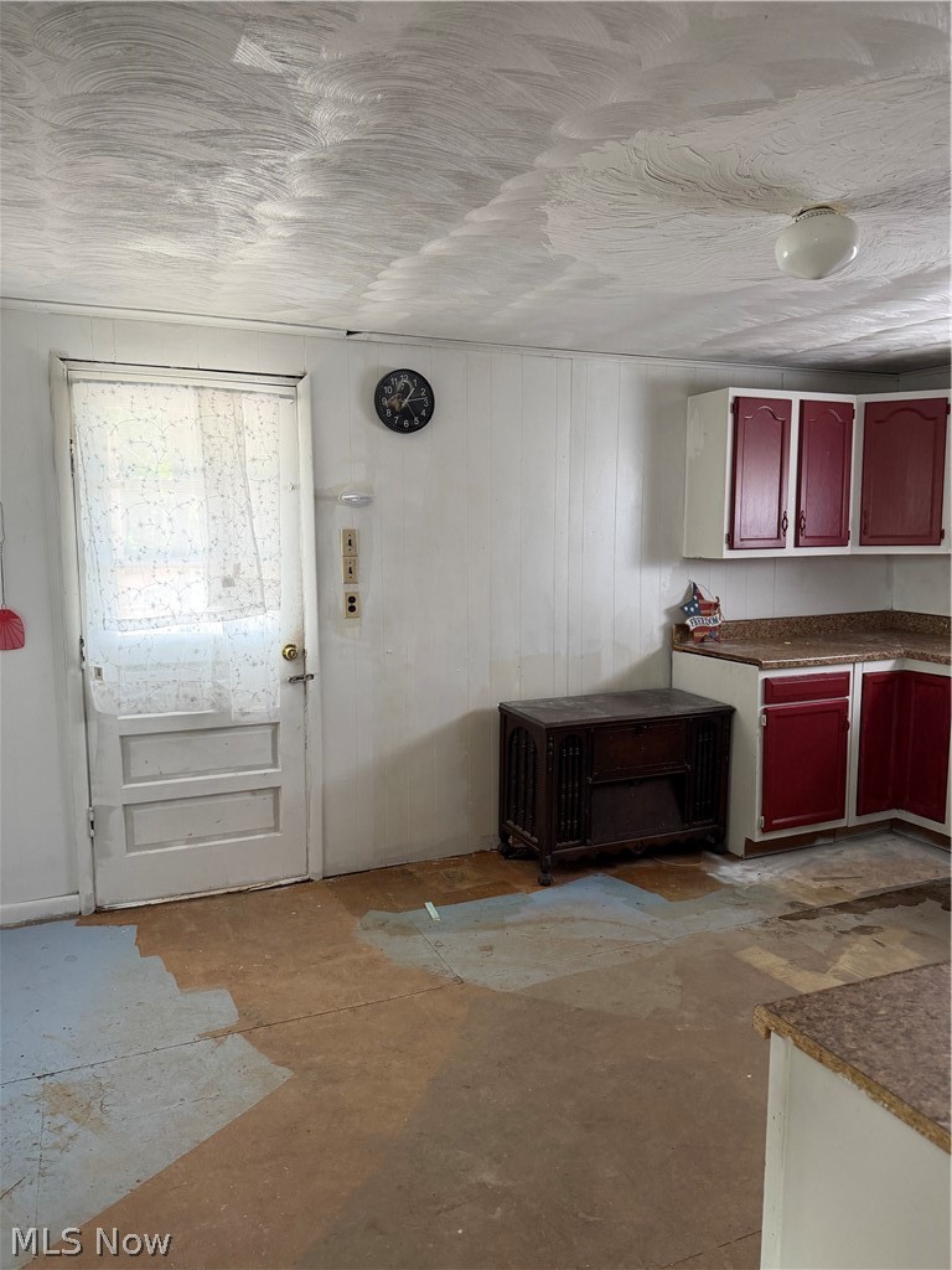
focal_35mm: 24
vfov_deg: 71.6
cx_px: 476
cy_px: 635
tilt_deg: -5.7
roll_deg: -0.4
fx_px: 880
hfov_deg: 56.8
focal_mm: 6.76
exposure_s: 1/60
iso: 250
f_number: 1.78
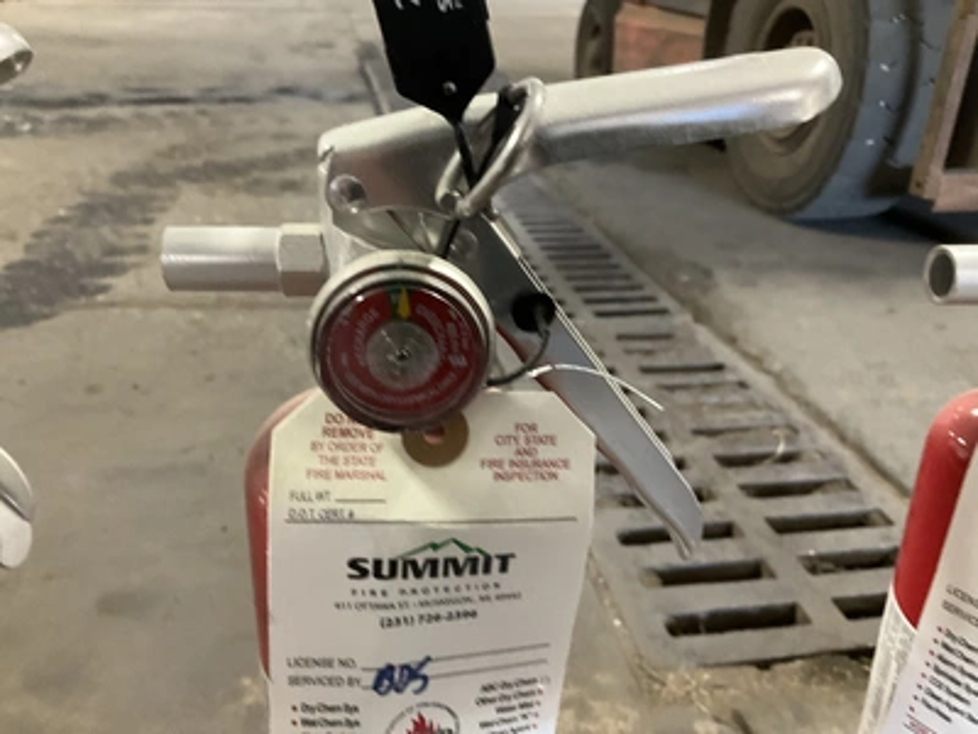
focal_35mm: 29
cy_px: 367
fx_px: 819
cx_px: 489
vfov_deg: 48.2
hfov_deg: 61.7
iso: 250
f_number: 1.8
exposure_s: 1/40
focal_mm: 3
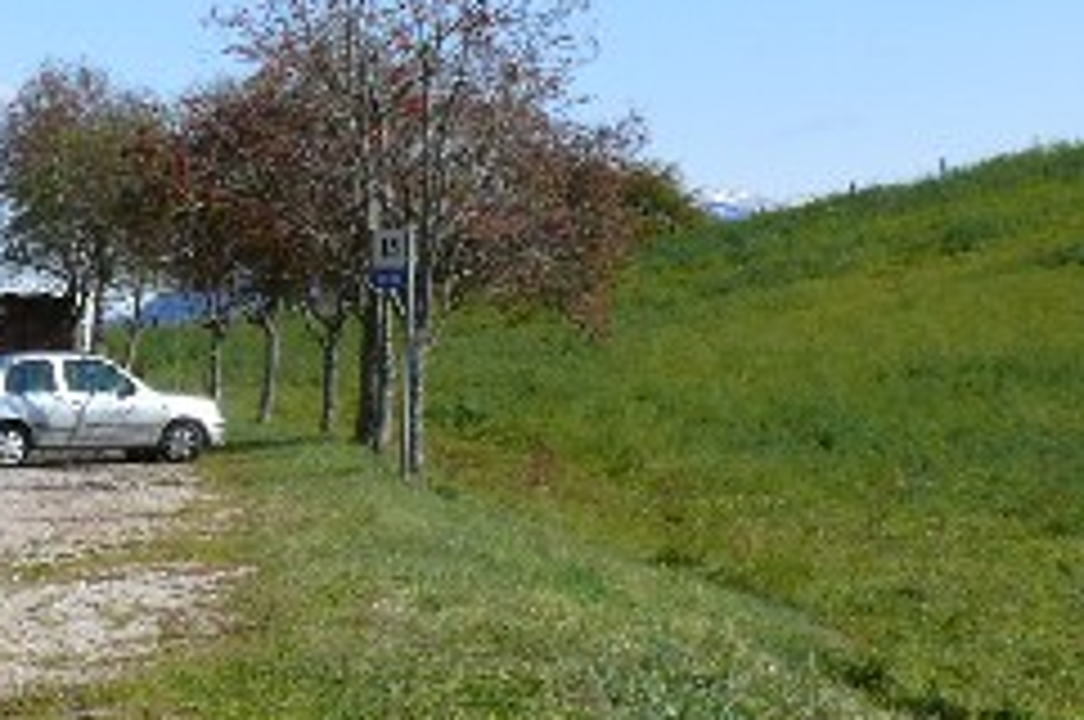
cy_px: 472
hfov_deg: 15.2
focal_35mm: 121
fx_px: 3639
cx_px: -711
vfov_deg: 11.3
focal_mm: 7.4
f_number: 5.6
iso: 100
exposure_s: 1/500
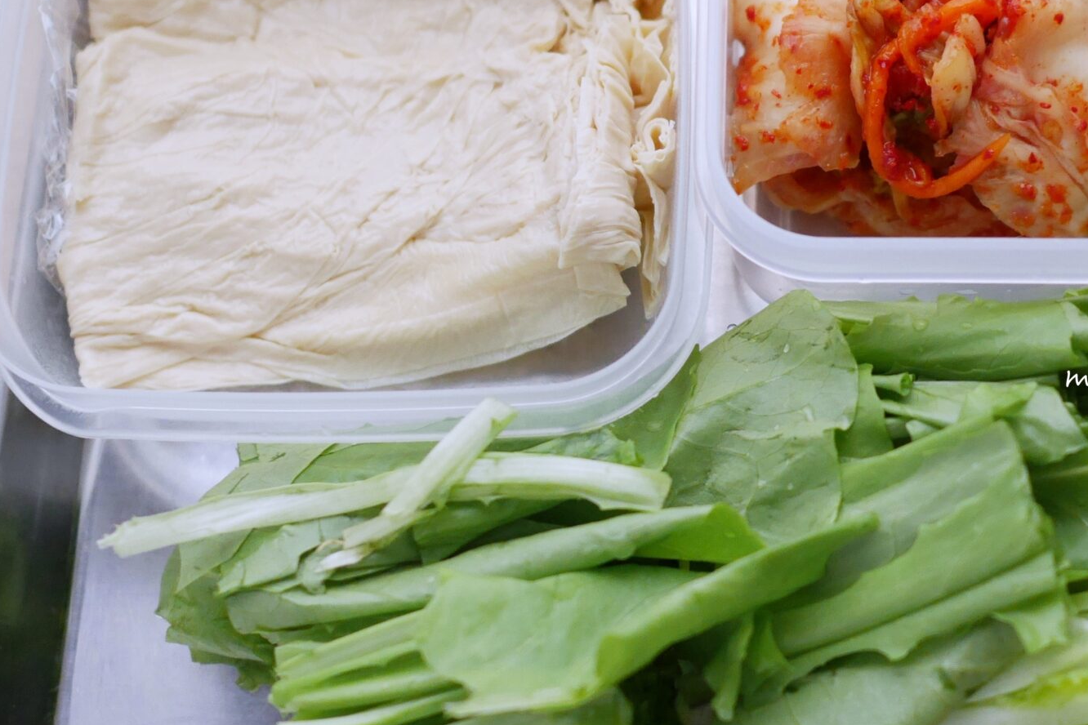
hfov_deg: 33.0
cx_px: 769
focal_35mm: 60
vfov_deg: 22.6
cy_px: 297
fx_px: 1813
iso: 1000
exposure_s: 1/60
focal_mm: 15
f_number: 1.8
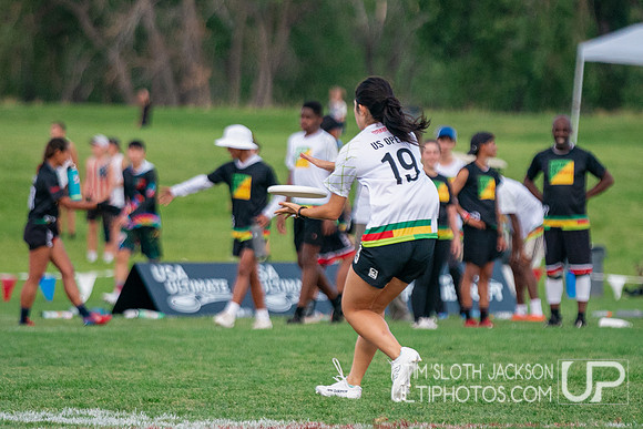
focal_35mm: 418
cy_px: 258
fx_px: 7463
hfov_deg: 4.9
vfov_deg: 3.3
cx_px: 340
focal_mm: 200
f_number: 2.8
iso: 1600
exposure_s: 1/3200
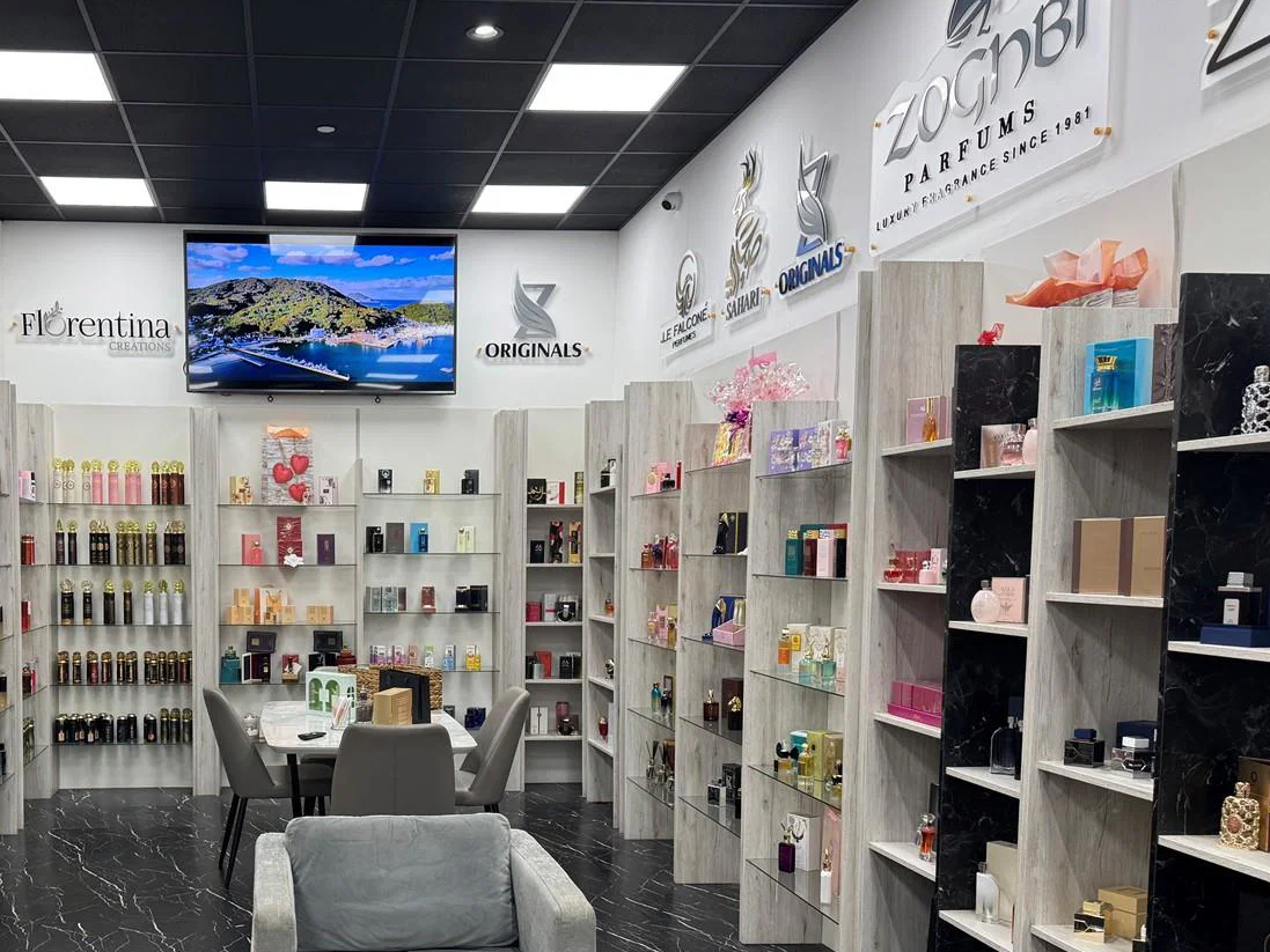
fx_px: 1284
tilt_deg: -5.7
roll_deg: -0.2
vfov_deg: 40.1
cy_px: 645
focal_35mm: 35
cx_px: 352
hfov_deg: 50.9
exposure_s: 1/120
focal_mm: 6.76
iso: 100
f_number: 1.78
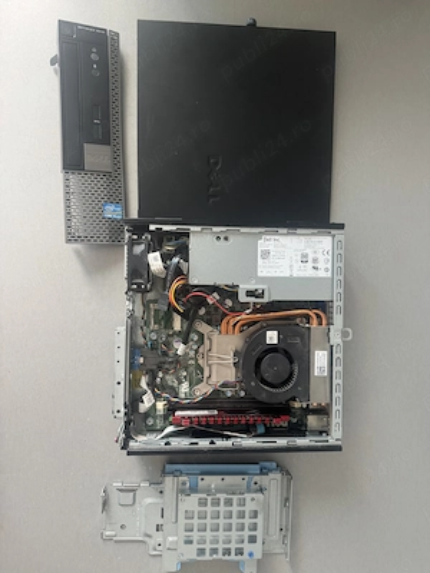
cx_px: 215
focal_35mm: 24
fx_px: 398
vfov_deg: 71.6
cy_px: 286
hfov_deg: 56.8
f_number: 1.78
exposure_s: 1/60
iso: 400
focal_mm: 6.76
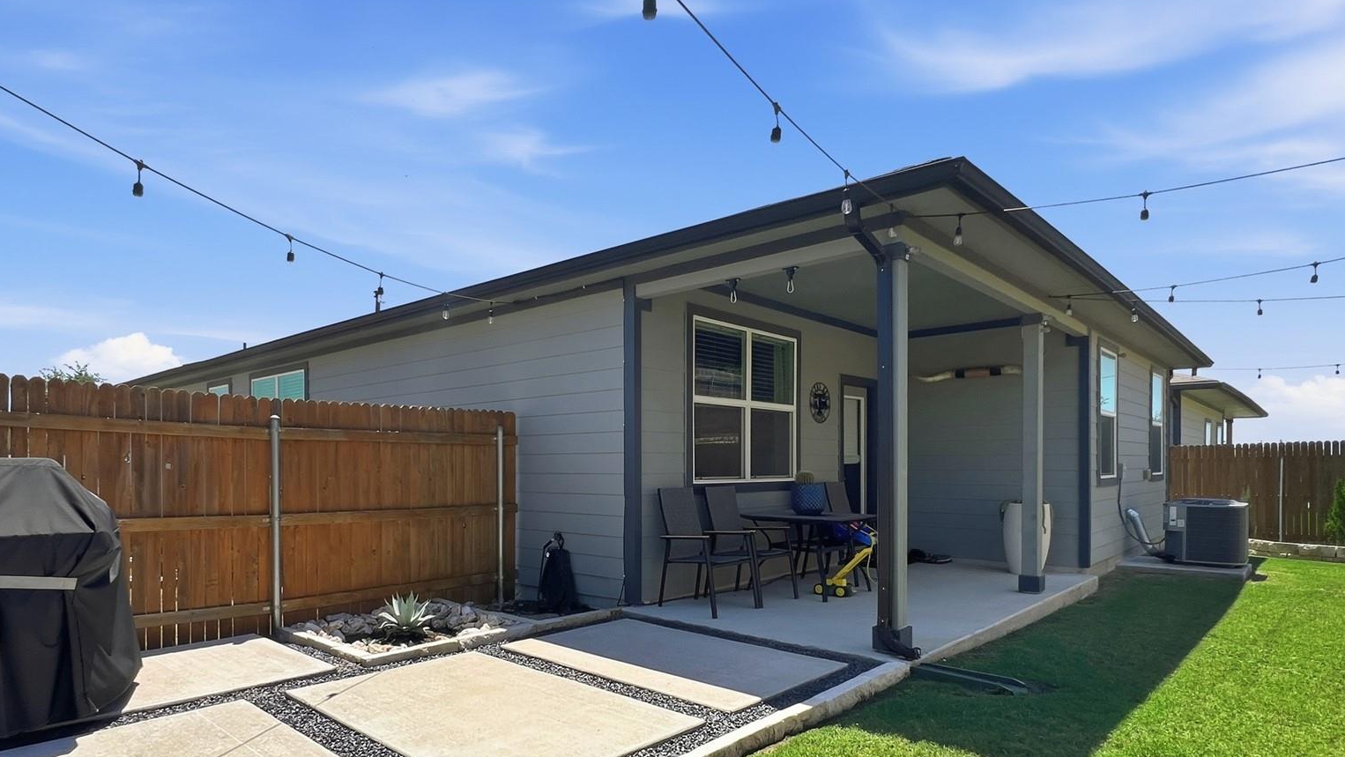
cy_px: 513
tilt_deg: -3.4
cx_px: 609
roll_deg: +0.2
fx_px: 678
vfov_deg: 56.9
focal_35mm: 19
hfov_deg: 89.3
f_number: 1.8
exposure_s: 1/1130
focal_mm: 1.6
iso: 32
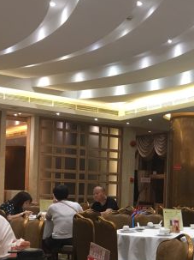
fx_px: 501
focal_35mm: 67
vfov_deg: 28.6
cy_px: 192
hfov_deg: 20.2
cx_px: 247
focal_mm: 4.15
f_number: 2.2
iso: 80
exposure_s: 1/33
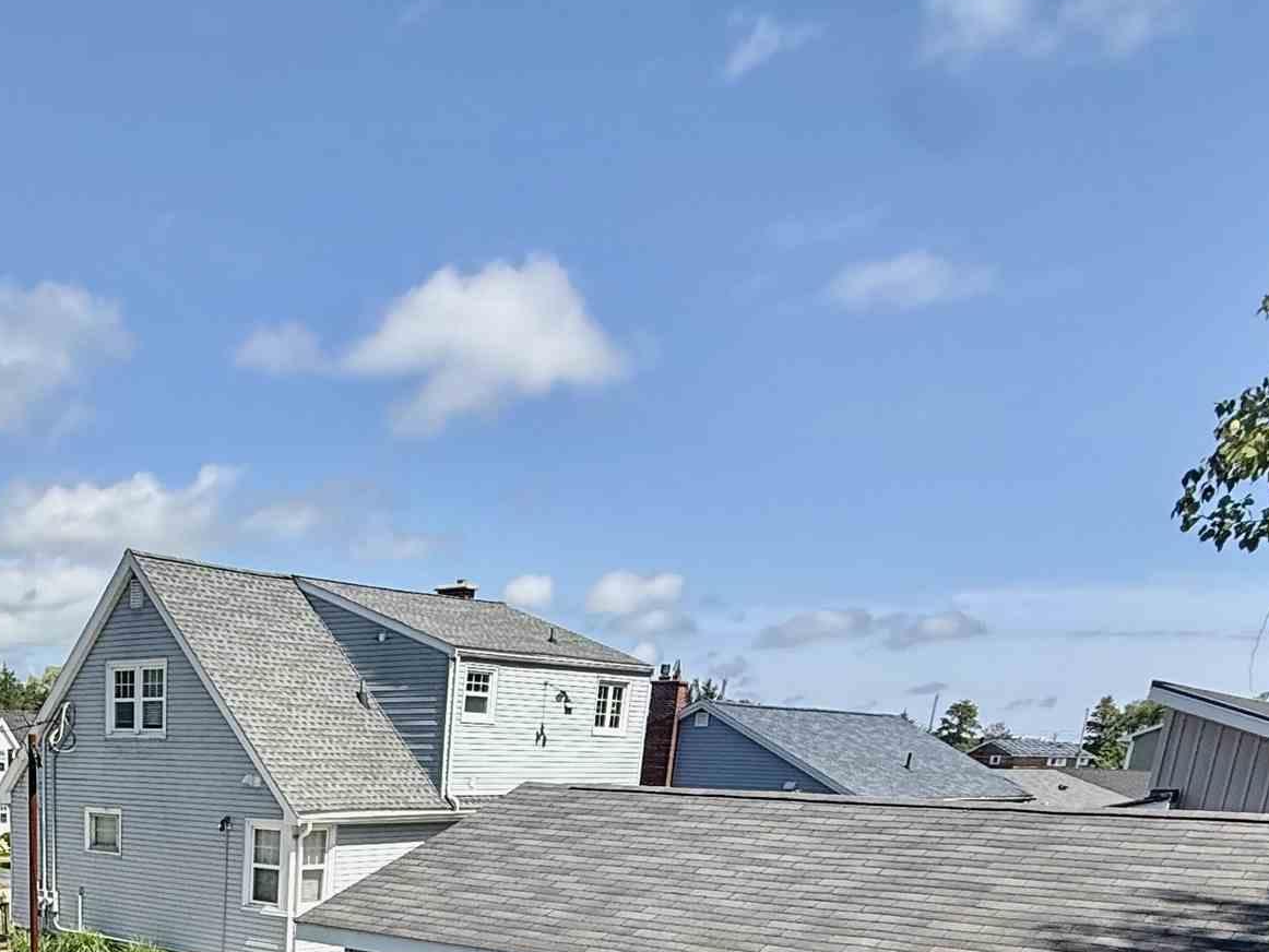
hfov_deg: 46.6
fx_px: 1357
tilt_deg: -19.2
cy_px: 1205
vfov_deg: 31.0
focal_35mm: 37
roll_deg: -1.8
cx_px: 201
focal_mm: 2.22
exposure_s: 1/1285
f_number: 2.2
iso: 50
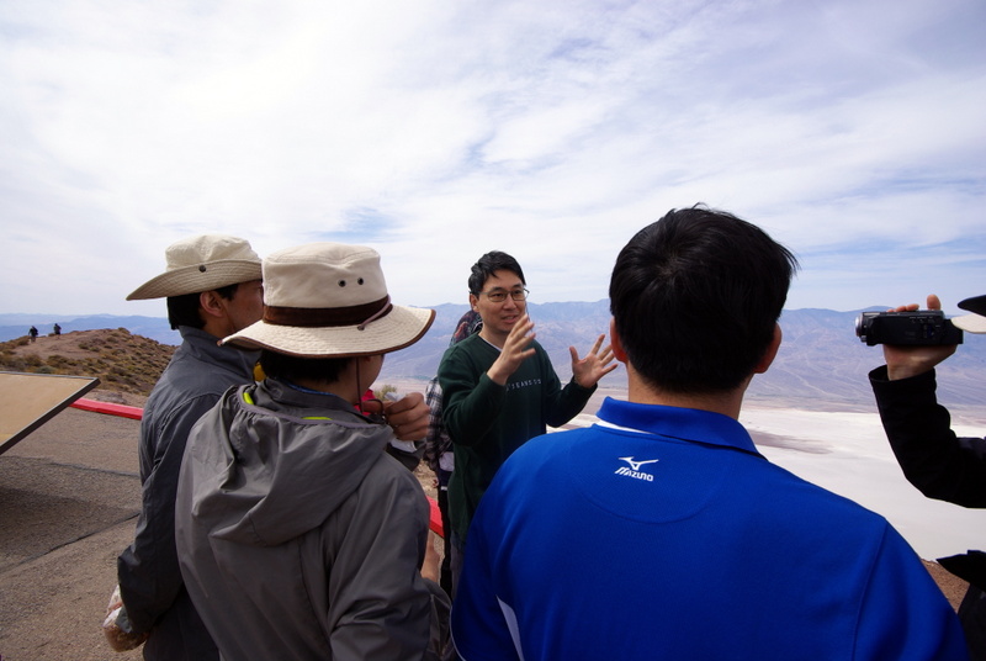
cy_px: 330
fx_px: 494
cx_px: 493
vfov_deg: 67.6
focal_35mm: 18
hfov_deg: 89.9
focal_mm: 12
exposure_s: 1/180
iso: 100
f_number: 9.5
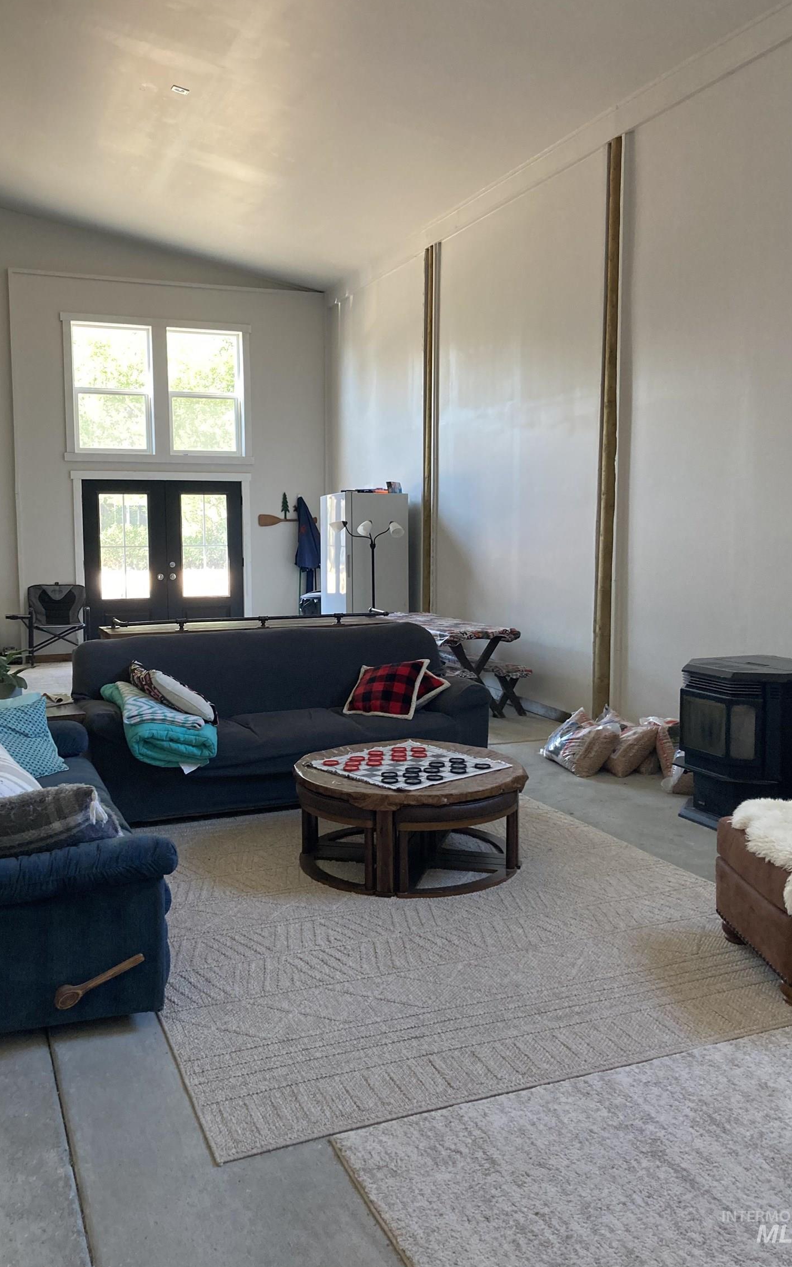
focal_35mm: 30
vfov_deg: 62.9
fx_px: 1036
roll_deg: +0.4
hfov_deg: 41.8
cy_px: 634
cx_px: 370
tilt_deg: -4.0
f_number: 1.8
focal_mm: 3.99
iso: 125
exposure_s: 1/60
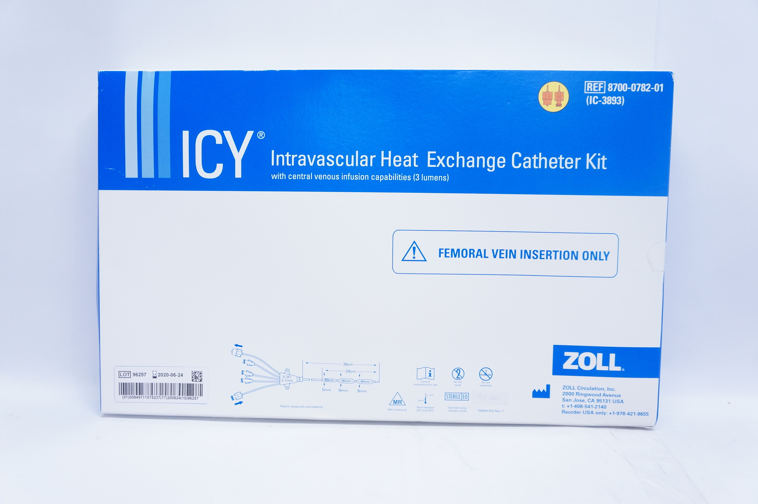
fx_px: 726
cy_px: 252
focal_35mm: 34
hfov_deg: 55.2
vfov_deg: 38.3
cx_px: 379
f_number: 4
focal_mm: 23
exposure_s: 1/125
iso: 800
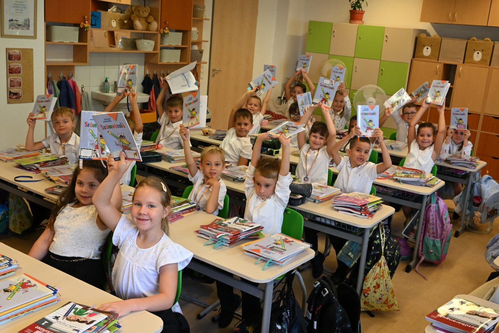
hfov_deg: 50.7
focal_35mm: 38
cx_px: 250
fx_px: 527
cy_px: 166
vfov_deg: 35.0
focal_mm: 38
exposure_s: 1/200
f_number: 10
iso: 5000
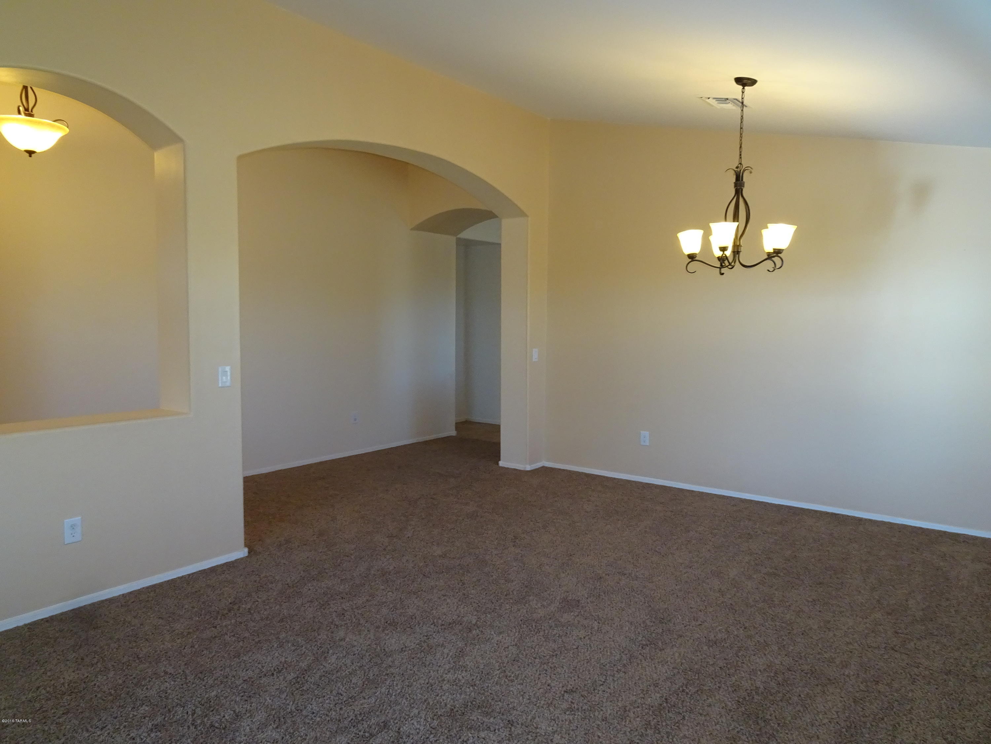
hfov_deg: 71.6
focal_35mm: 24
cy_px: 372
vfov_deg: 56.8
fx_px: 687
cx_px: 496
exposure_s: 1/30
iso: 320
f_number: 5
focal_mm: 4.1
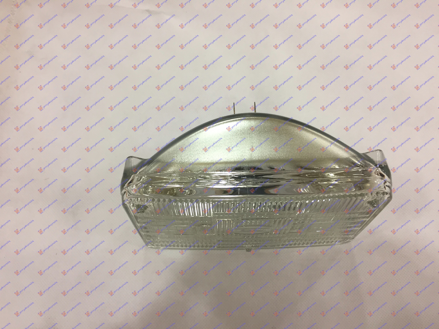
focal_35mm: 29
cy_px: 164
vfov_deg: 48.2
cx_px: 220
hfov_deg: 61.7
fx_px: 368
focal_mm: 4.15
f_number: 2.2
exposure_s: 1/33
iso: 80
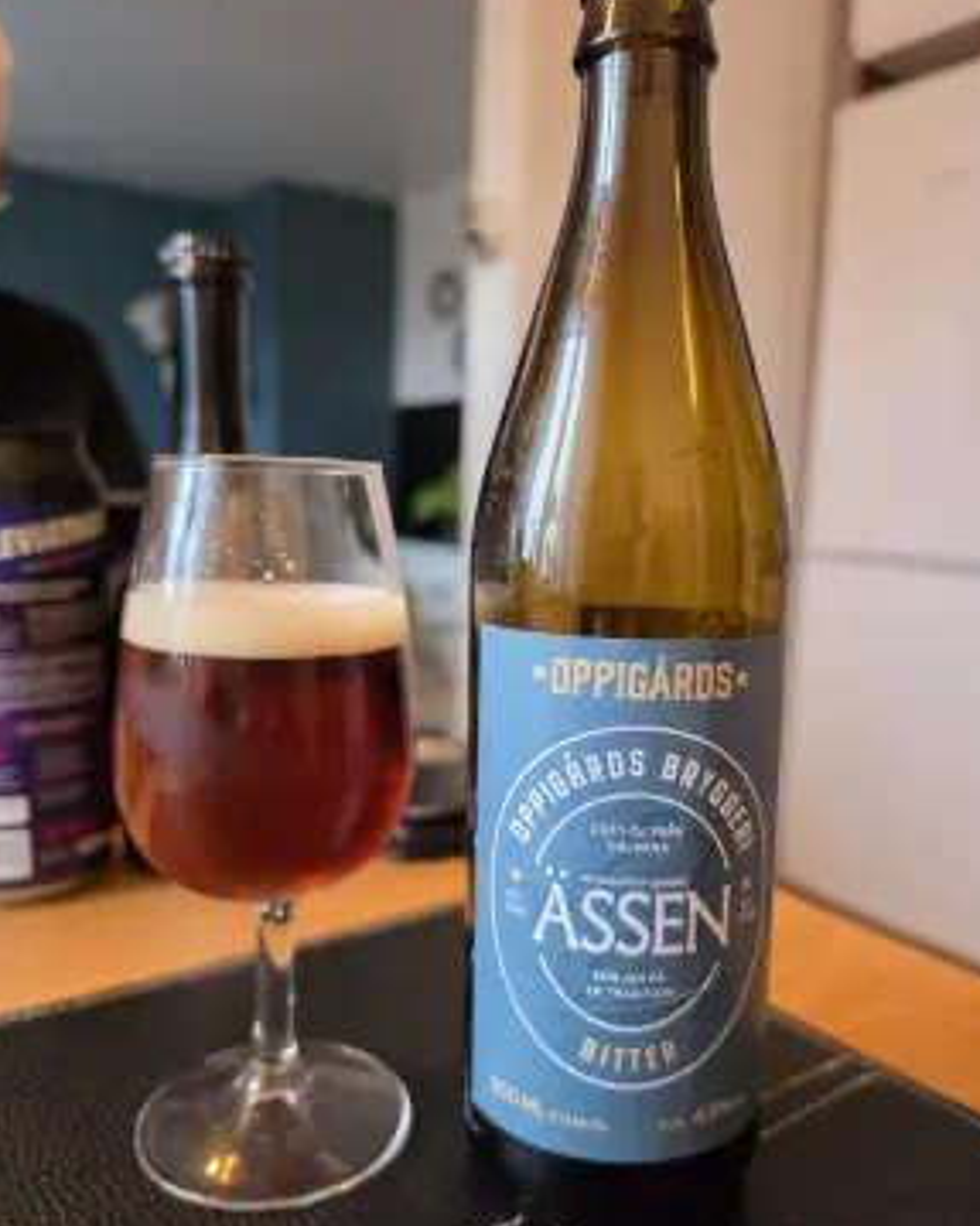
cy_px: 639
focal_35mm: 25
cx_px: 499
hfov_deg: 56.8
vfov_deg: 68.1
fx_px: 907
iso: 500
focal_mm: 6.5
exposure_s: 1/100
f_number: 1.4
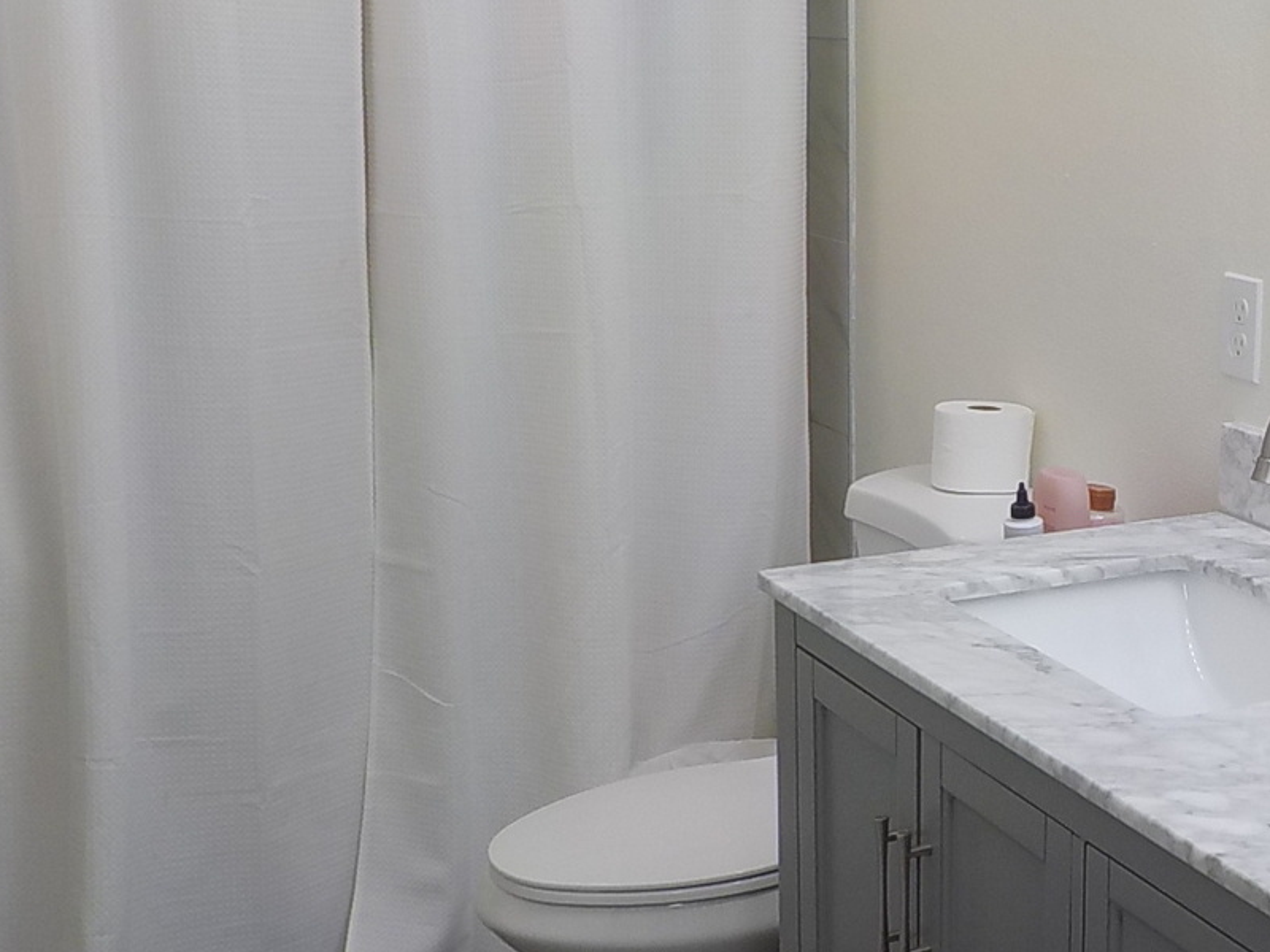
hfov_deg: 33.8
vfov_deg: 27.0
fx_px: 1981
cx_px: 1124
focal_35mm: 54
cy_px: 438
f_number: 3.3
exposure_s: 1/40
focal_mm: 4.1
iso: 125
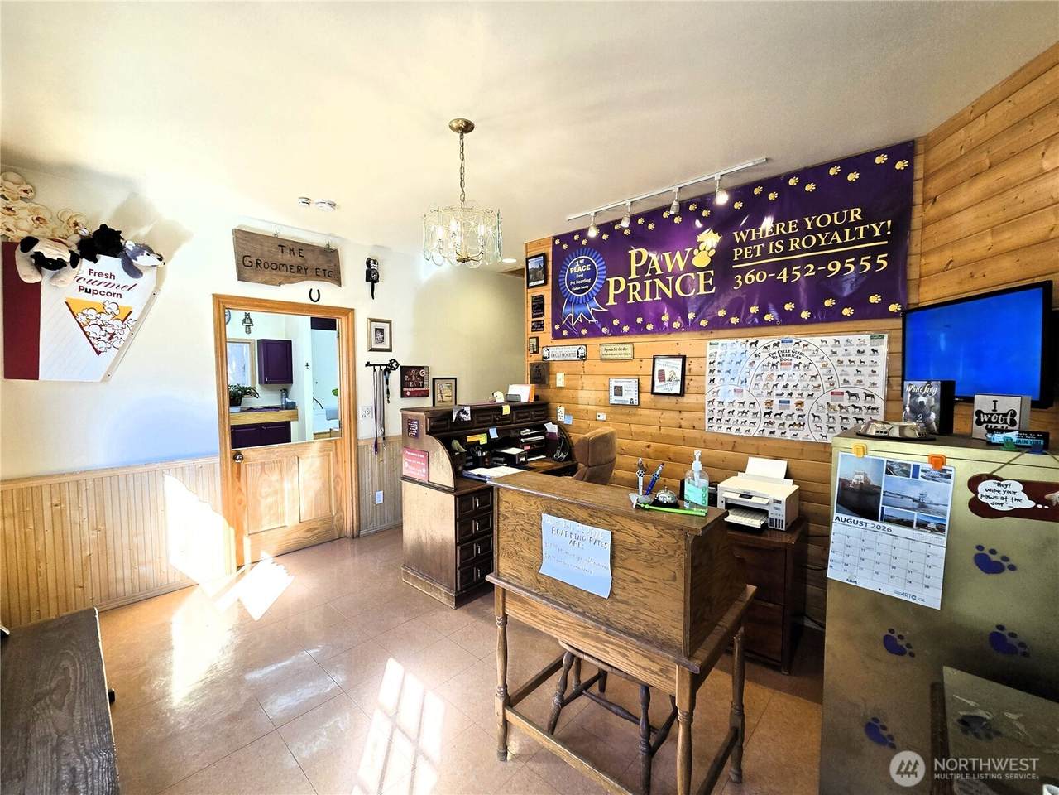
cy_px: 398
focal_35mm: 13
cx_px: 530
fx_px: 398
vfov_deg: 89.9
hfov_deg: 106.2
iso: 100
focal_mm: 2.2
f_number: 2.2
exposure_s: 1/120
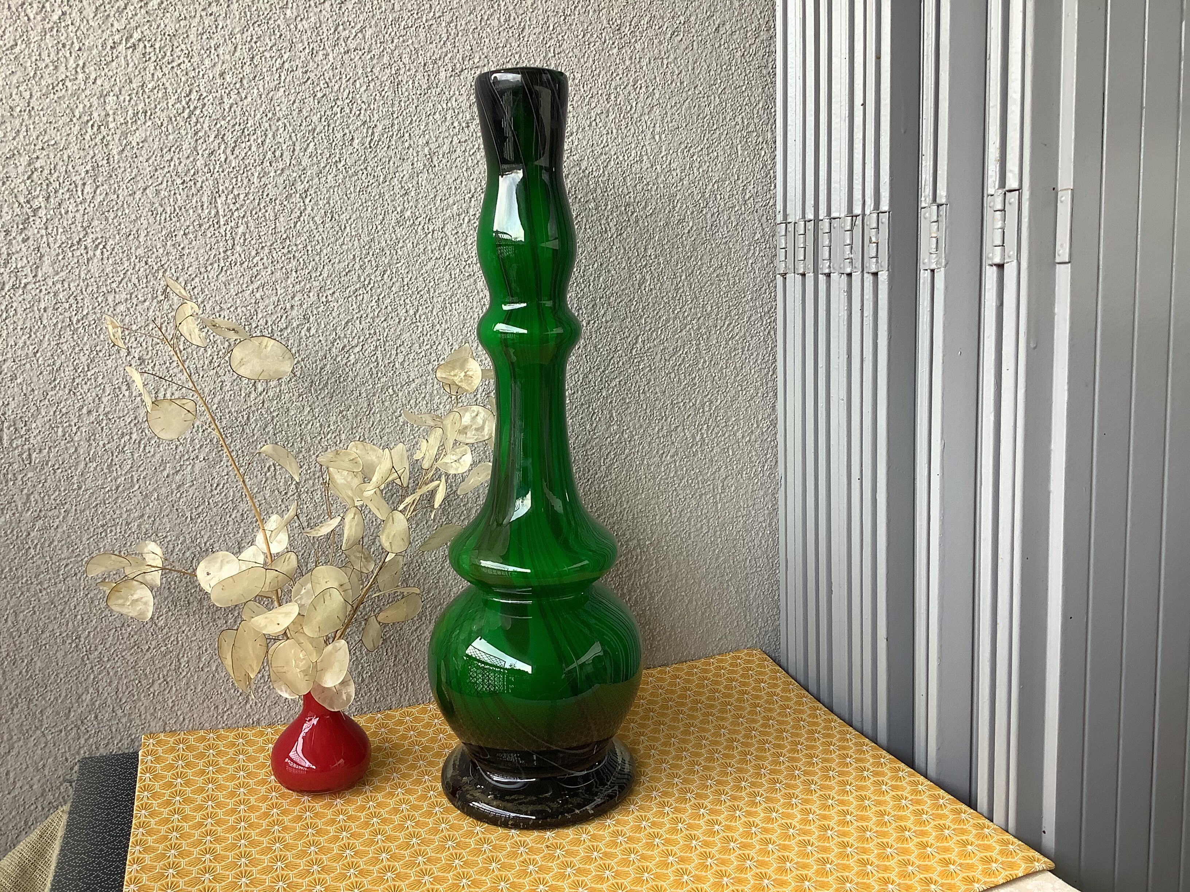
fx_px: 1066
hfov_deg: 58.4
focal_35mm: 31
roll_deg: +1.7
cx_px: 595
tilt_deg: -9.4
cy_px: 446
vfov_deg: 45.4
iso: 50
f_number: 2.4
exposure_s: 1/50
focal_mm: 3.3
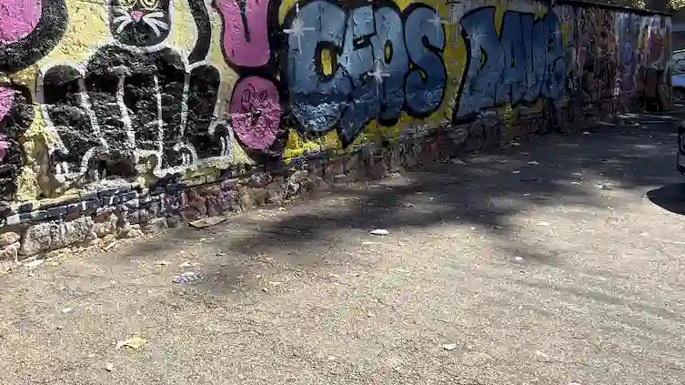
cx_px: 222
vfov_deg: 35.1
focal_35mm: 33
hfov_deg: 58.0
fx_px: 599
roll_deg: +2.5
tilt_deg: -3.1
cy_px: 112
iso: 16
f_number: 2.2
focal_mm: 2.22
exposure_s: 1/467
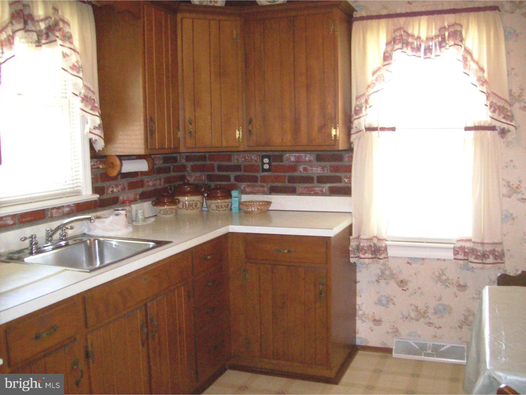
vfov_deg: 39.7
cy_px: 198
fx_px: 547
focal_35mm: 36
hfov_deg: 51.4
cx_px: 263
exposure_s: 1/64
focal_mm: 6
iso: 200
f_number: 2.7
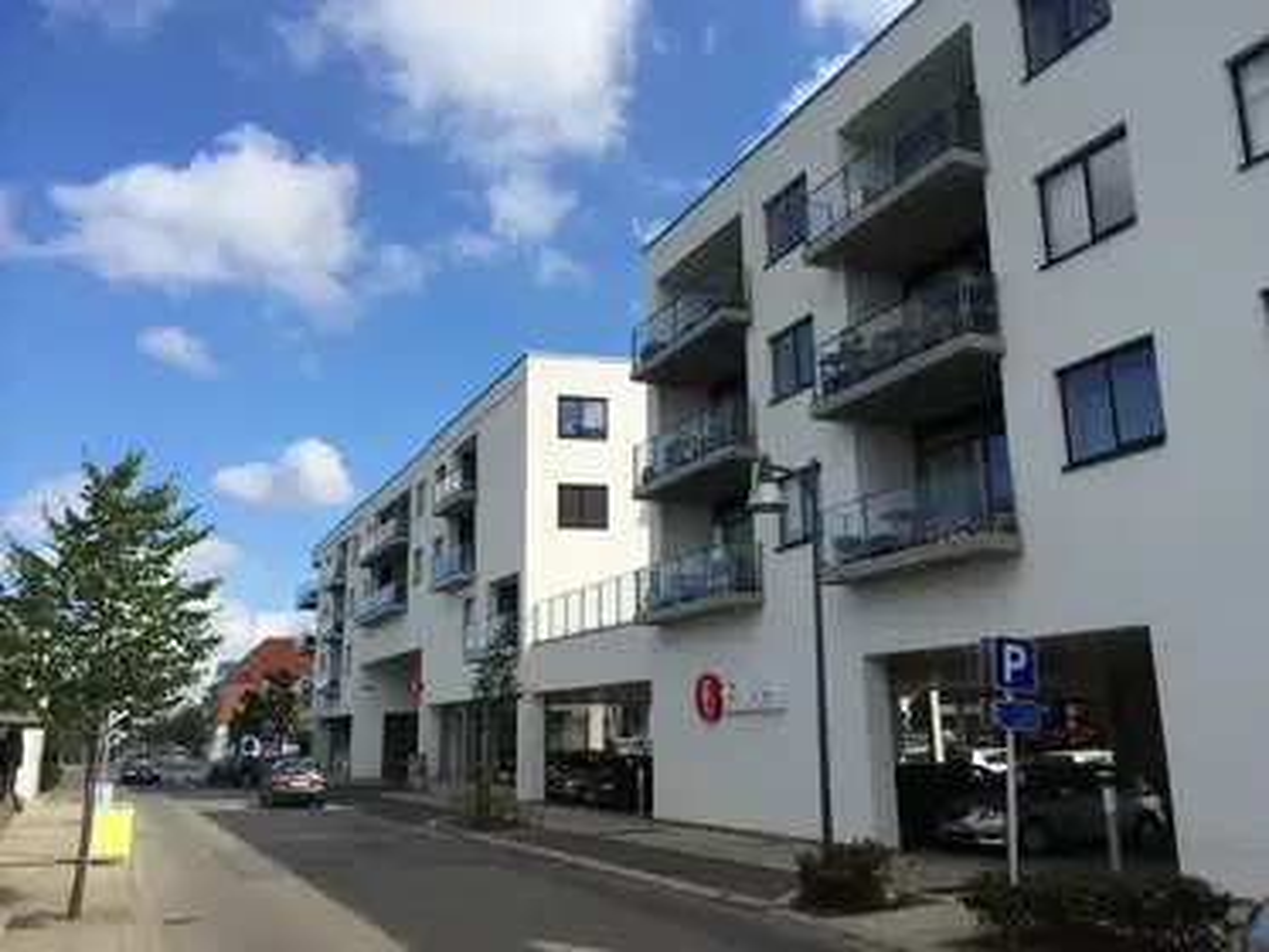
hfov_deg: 59.9
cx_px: 634
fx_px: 1100
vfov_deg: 46.8
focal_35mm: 30
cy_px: 476
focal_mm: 4.12
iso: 32
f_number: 2.2
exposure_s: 1/1953
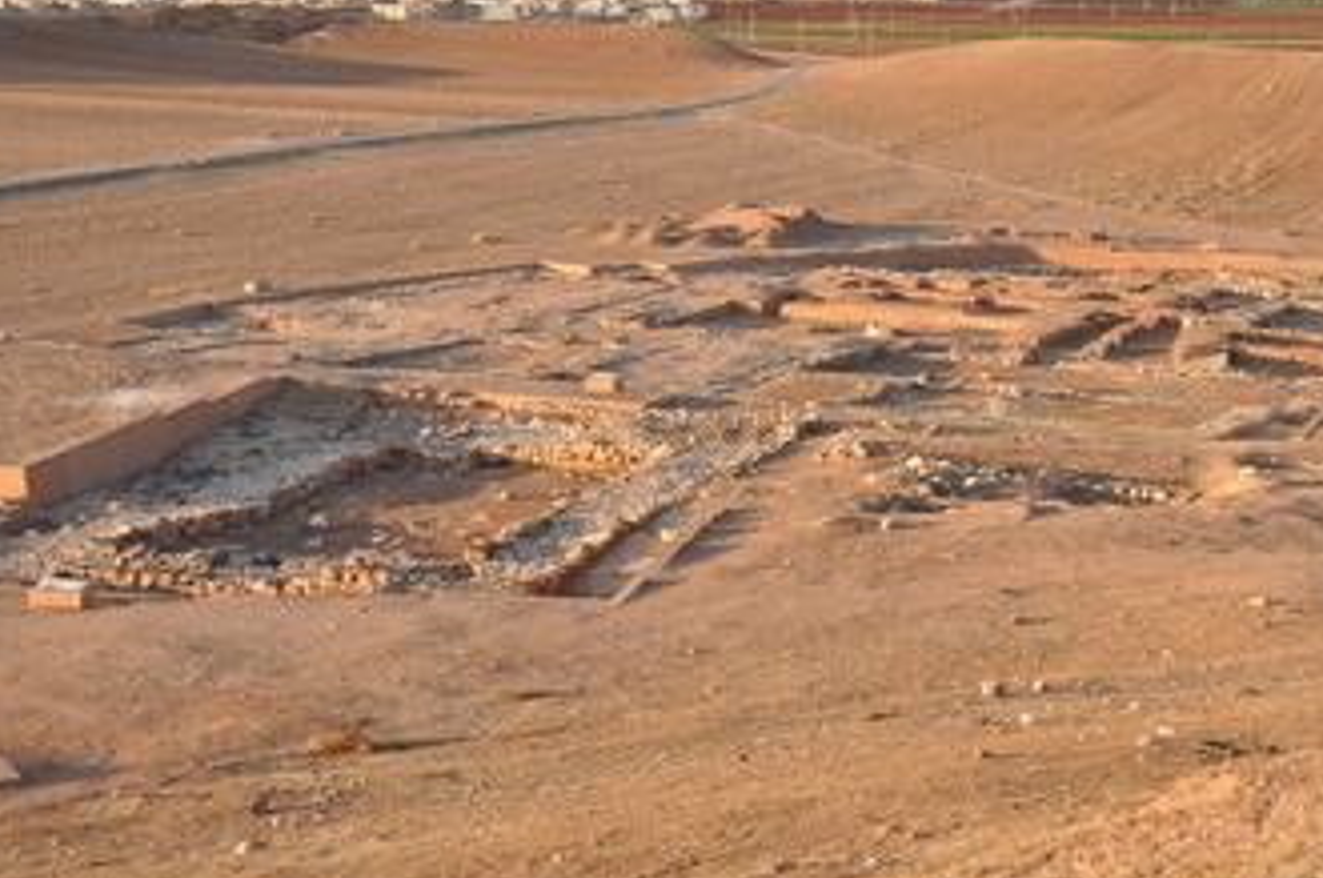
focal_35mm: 68
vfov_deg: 19.9
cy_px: 337
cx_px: 710
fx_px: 2495
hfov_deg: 29.7
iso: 200
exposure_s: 1/250
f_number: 8
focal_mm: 34
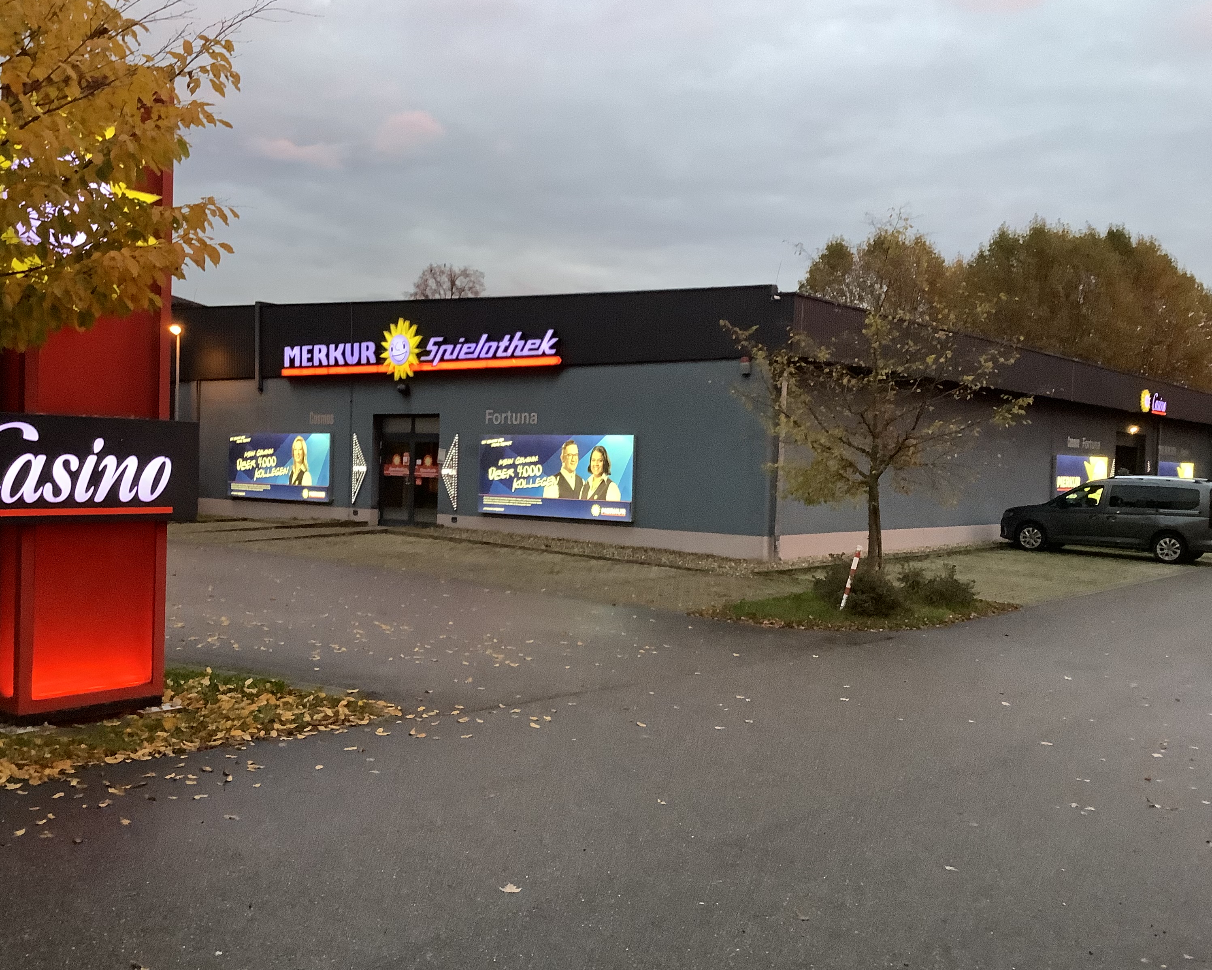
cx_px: 596
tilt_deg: -0.9
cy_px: 475
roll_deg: -1.3
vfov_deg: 44.5
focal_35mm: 33
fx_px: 1184
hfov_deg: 54.2
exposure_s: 1/50
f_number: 2.4
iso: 400
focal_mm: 3.3
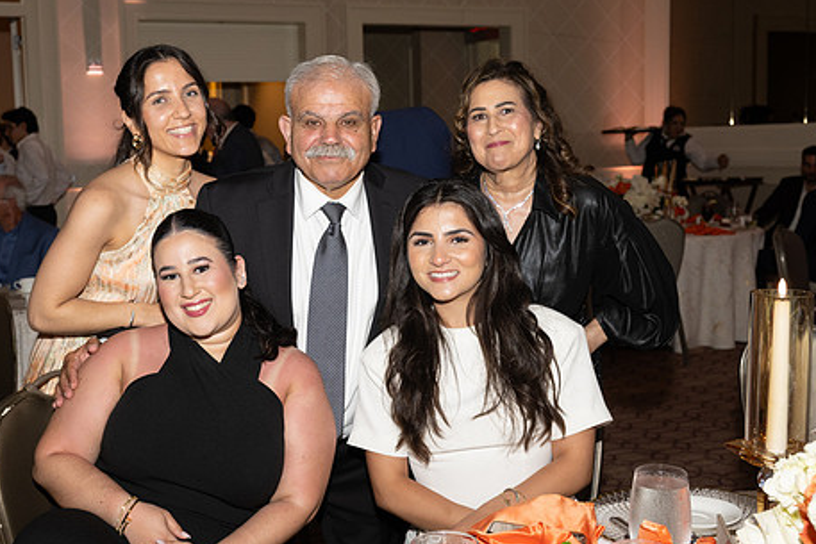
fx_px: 1066
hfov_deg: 41.7
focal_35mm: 47
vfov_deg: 28.7
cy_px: 267
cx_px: 321
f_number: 5.6
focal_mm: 37
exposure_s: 1/100
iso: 800
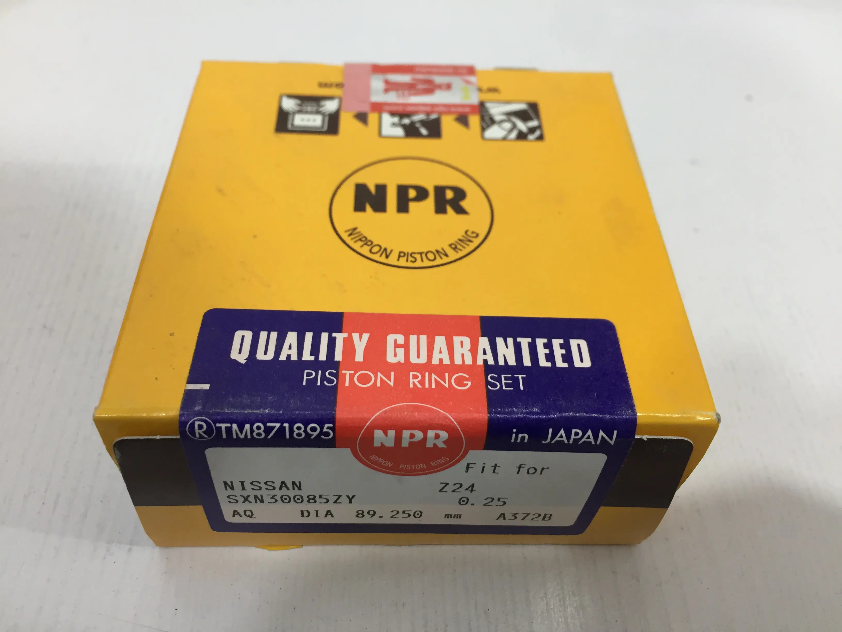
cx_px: 421
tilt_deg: -50.7
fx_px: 705
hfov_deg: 61.7
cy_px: 316
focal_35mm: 29
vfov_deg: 48.2
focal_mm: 4.15
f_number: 2.2
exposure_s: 1/33
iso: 100
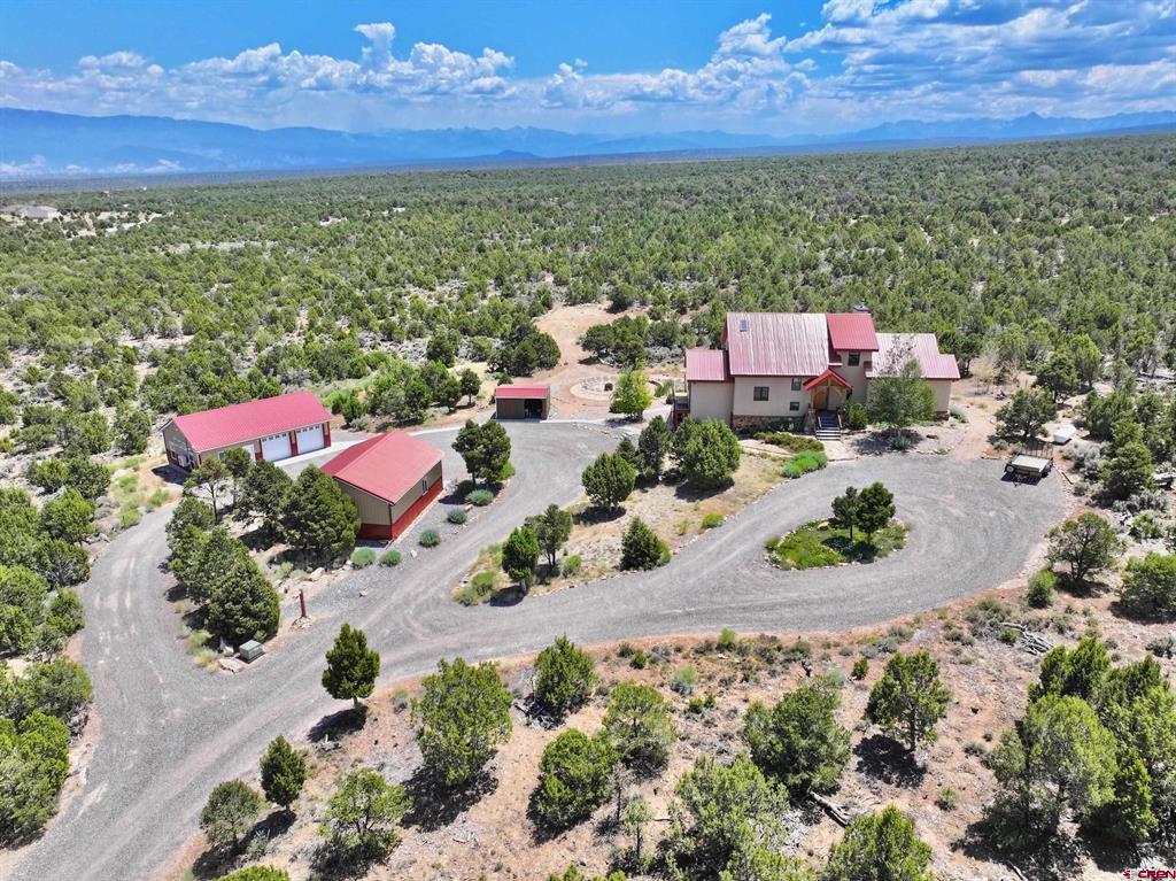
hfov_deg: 71.6
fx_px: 815
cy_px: 440
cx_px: 588
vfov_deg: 56.8
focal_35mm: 24
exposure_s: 1/2000
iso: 140
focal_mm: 12.29
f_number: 2.8
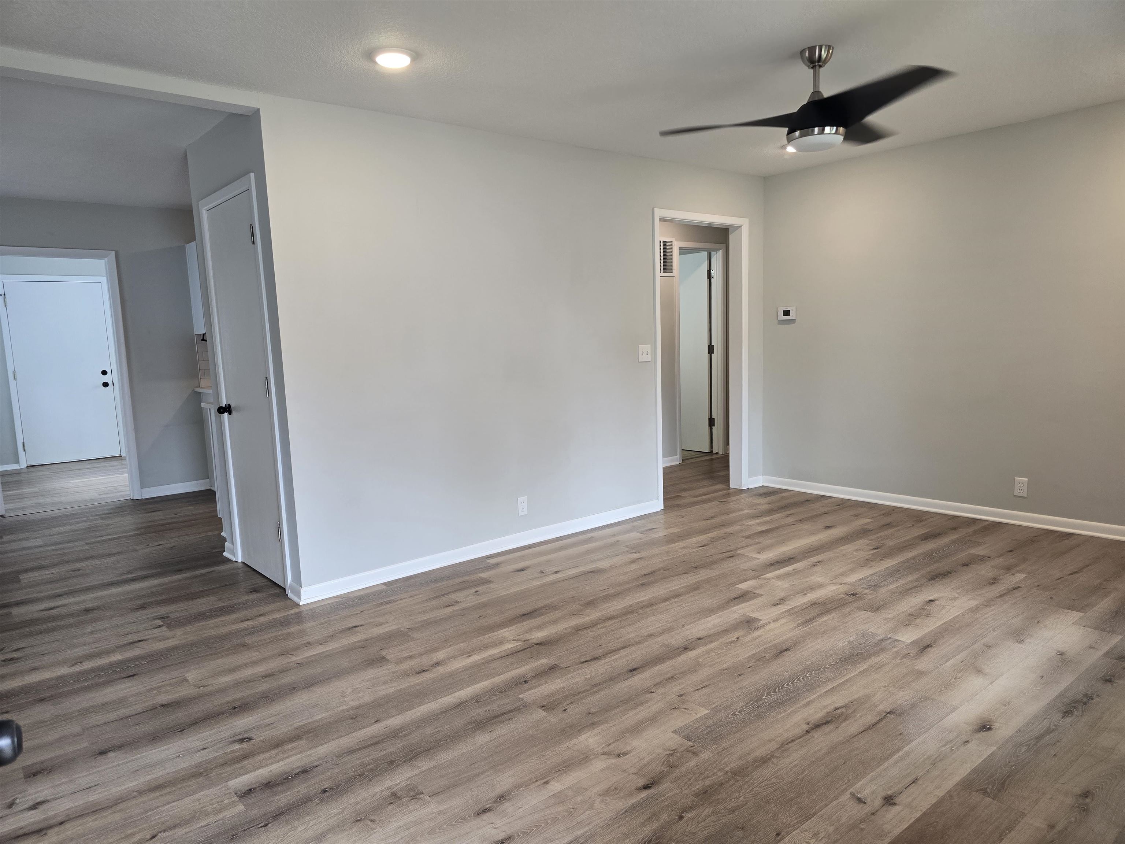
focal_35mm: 23
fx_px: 747
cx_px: 562
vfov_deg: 58.9
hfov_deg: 73.9
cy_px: 422
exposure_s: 1/120
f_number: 1.7
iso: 125
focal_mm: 6.3
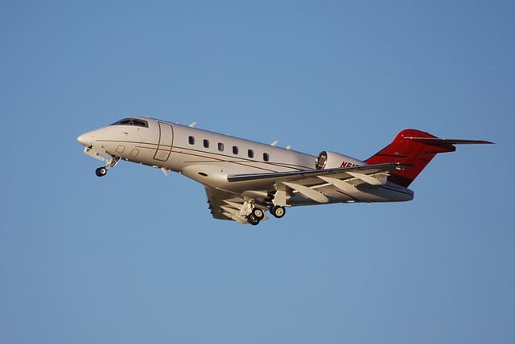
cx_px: 258
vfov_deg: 4.6
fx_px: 4295
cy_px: 172
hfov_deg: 6.9
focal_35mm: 300
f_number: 5.6
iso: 200
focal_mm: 200
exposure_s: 1/1000
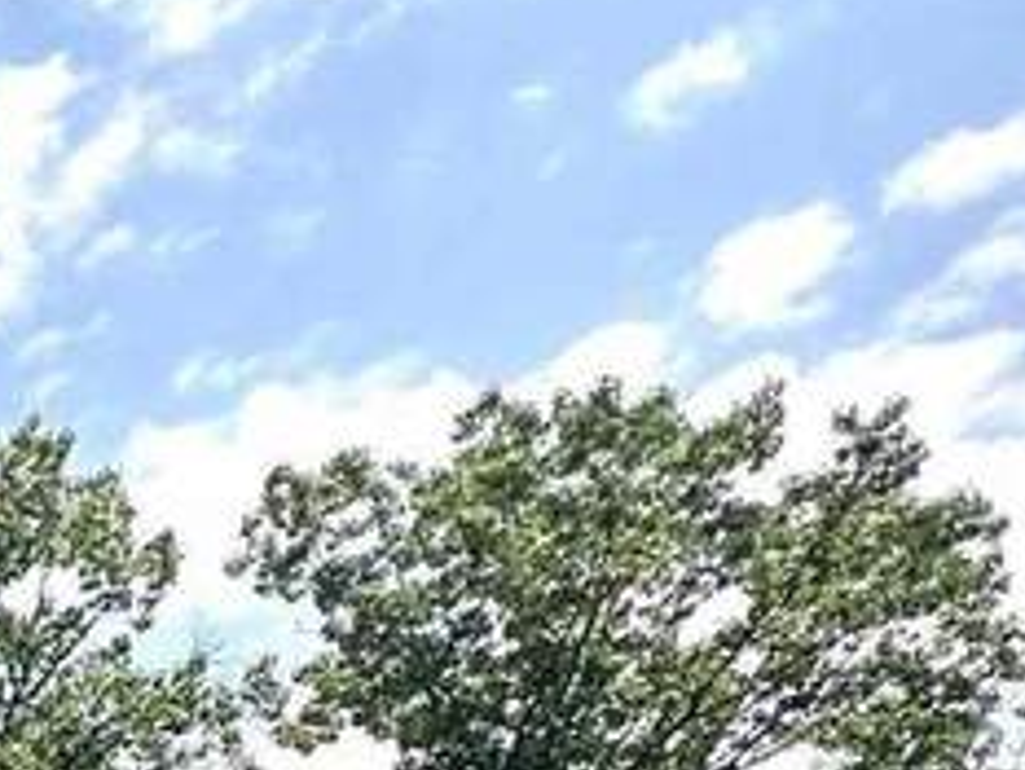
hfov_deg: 17.1
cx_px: -1117
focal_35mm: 77
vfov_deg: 15.1
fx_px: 2281
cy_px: 1588
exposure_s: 1/1825
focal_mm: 2.22
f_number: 2.2
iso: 50
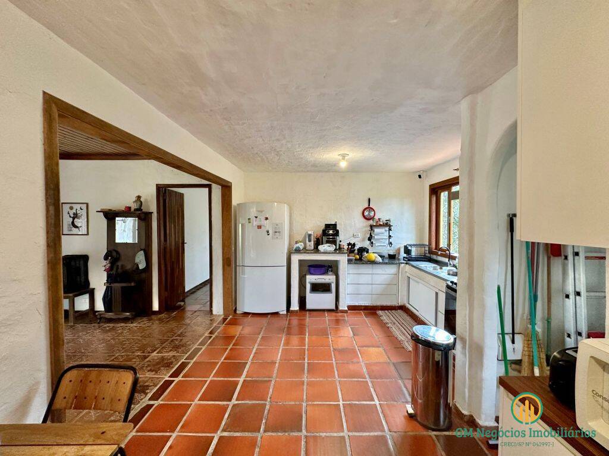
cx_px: 304
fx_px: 246
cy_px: 228
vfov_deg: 85.6
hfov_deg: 102.1
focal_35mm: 14
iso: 250
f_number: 2.2
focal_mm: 2.22
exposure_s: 1/120
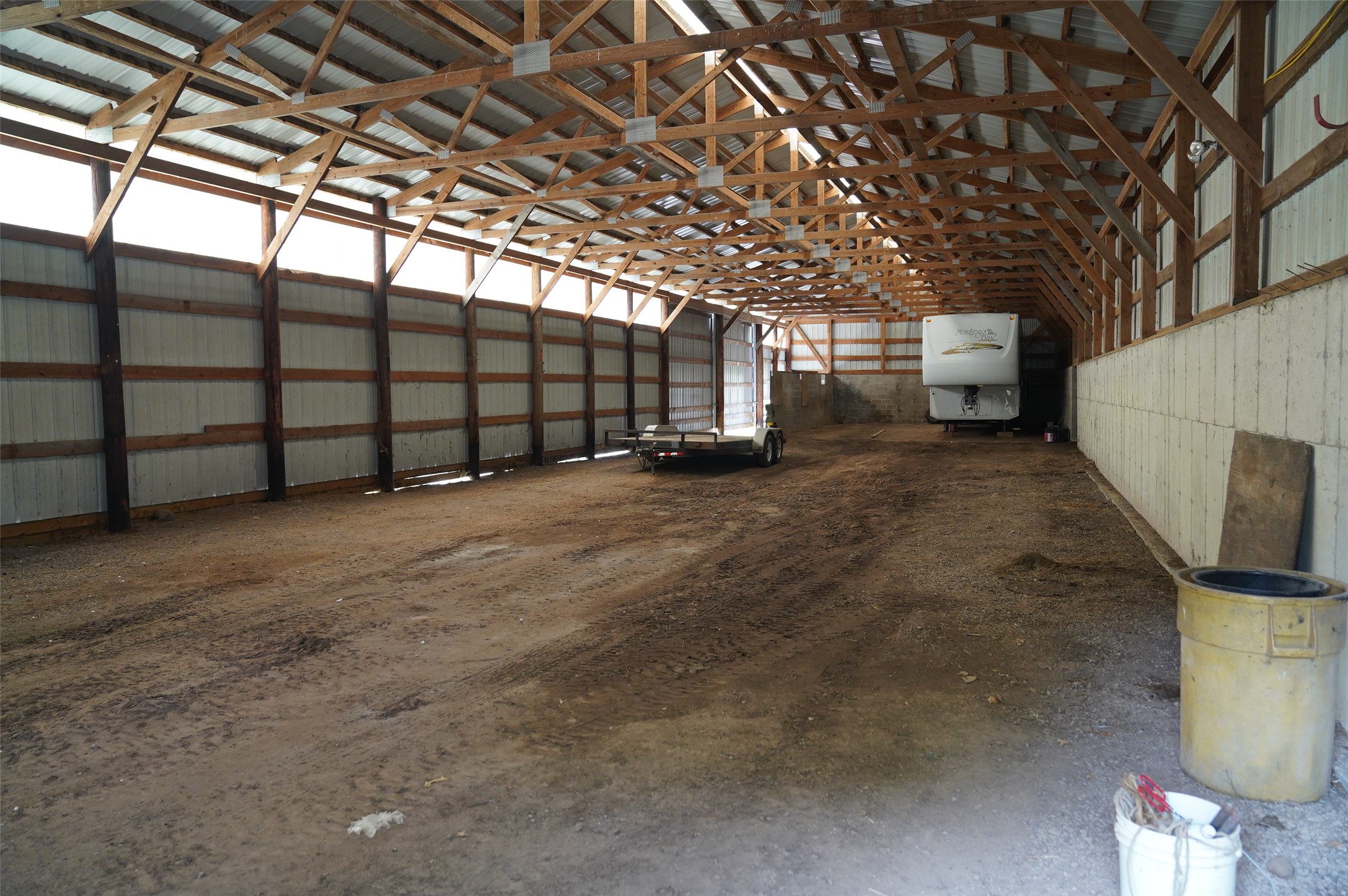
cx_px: 674
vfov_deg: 53.0
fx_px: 898
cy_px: 448
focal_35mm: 24
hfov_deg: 73.8
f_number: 2.8
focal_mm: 24
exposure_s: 1/160
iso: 1600
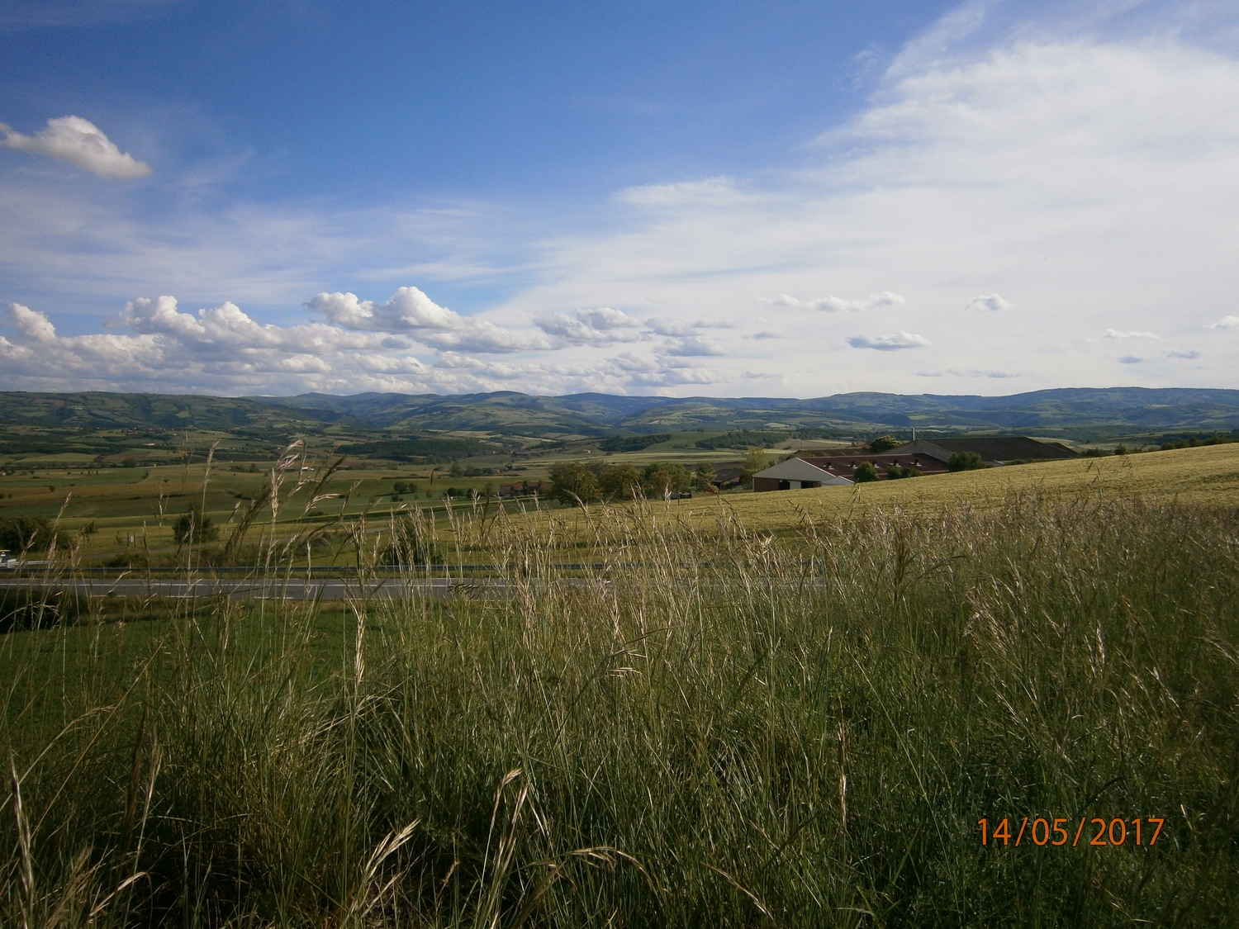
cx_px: 620
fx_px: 931
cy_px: 464
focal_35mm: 26
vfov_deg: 53.1
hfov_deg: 67.3
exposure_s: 1/320
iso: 80
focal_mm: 4.7
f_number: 8
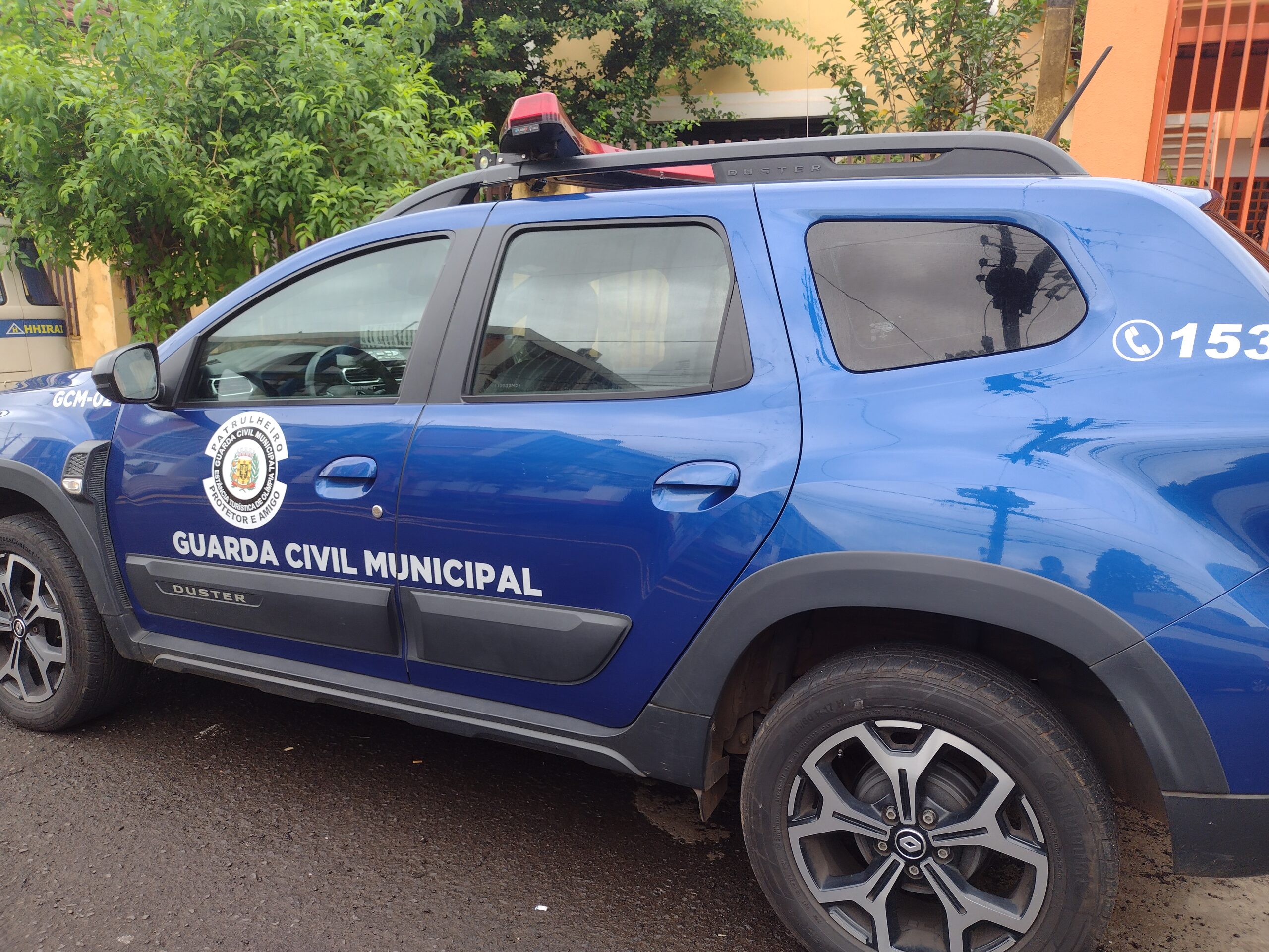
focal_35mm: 27
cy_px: 476
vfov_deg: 51.4
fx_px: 990
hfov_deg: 65.3
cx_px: 634
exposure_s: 1/166
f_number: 1.7
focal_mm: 4.71
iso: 100
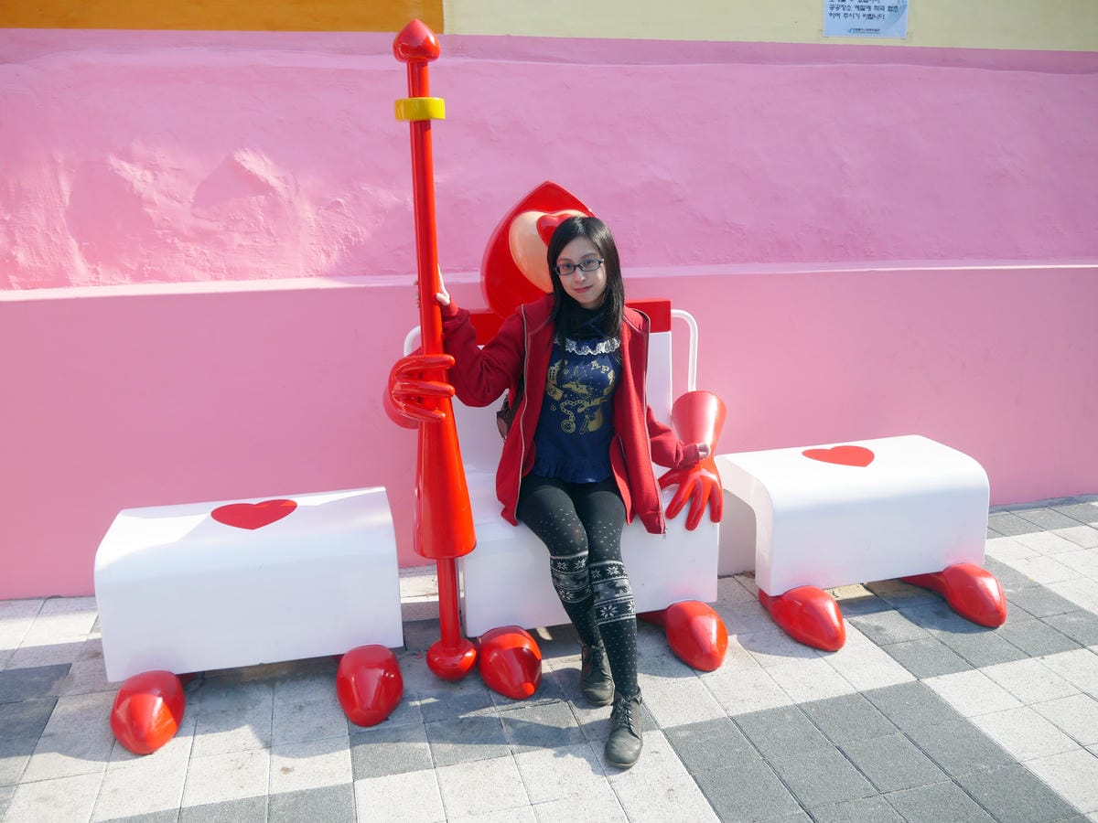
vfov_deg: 49.7
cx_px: 549
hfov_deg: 63.4
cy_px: 412
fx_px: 888
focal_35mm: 28
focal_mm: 14
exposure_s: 1/640
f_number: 4.5
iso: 160
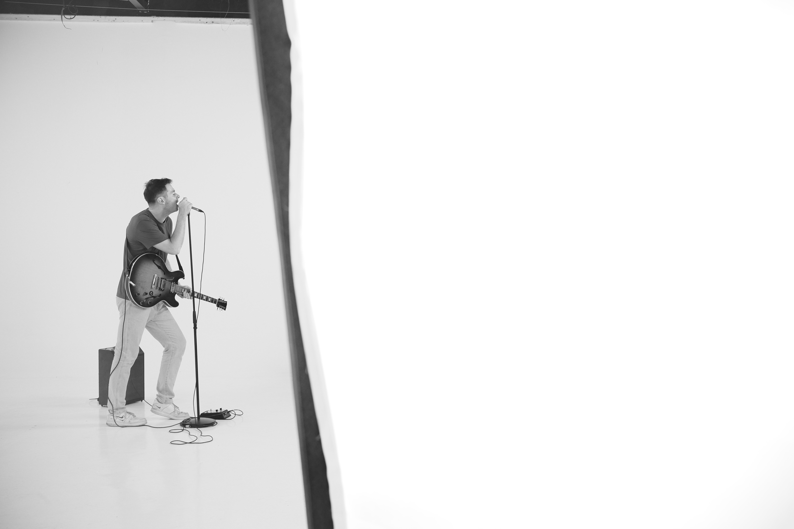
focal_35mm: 41
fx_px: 904
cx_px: 397
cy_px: 264
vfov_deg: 32.6
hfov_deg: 47.4
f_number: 4.5
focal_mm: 27
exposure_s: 1/125
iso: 800
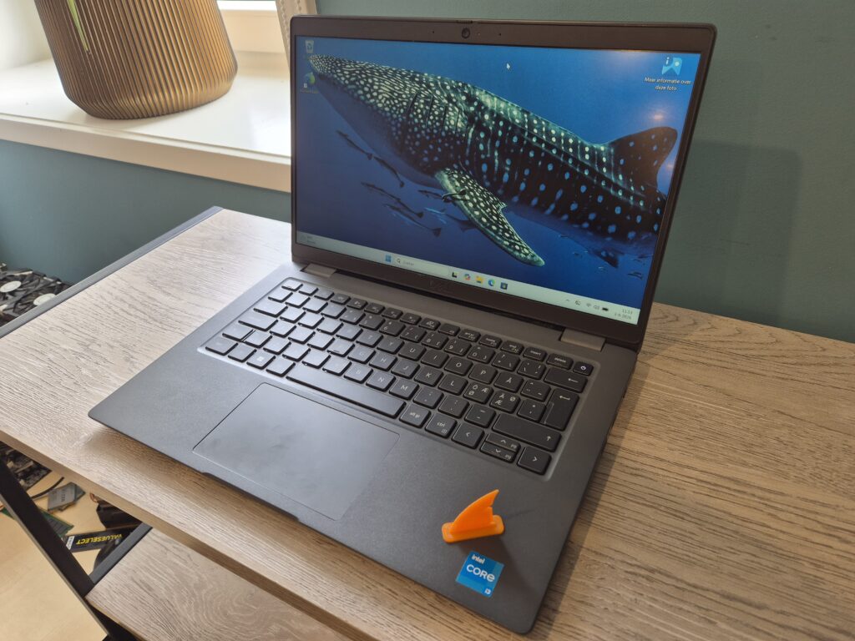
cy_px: 320
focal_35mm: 23
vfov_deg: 58.9
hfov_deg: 73.9
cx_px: 428
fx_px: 568
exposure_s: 1/100
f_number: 1.8
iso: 64
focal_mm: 5.4
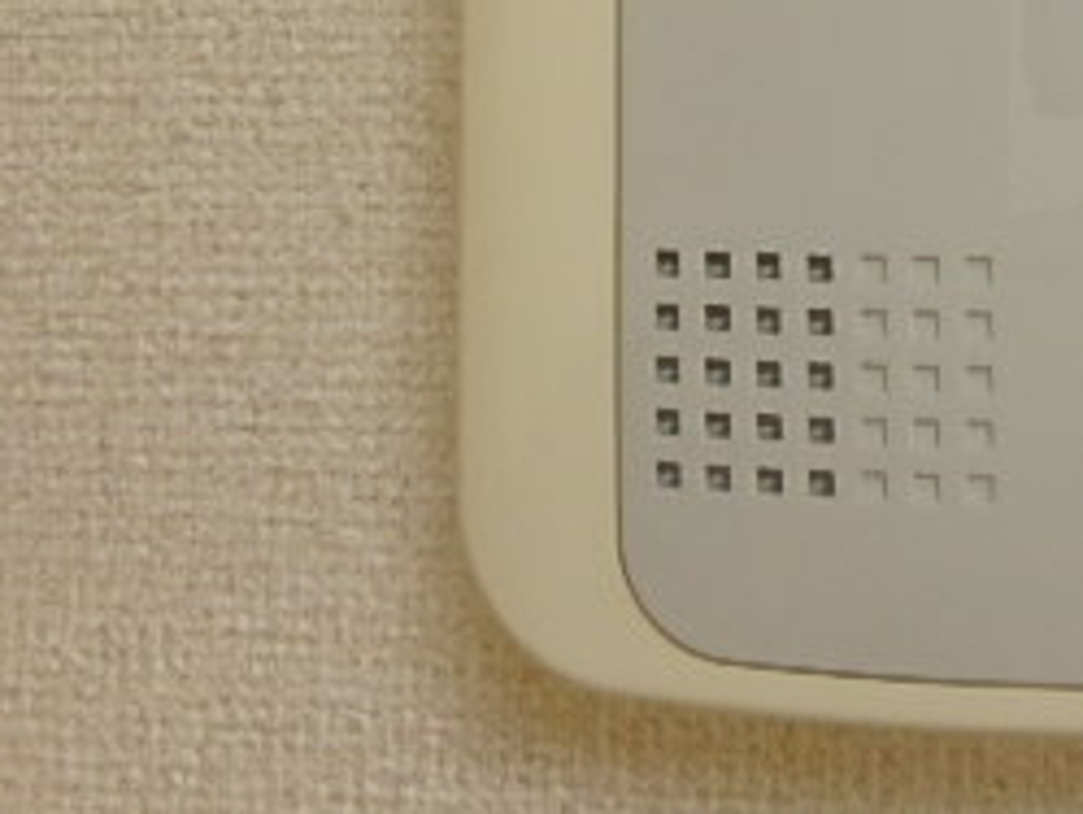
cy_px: -192
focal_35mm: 54
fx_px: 1690
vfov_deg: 24.3
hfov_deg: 33.3
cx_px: 1009
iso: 200
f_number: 3.5
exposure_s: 1/40
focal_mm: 3.7
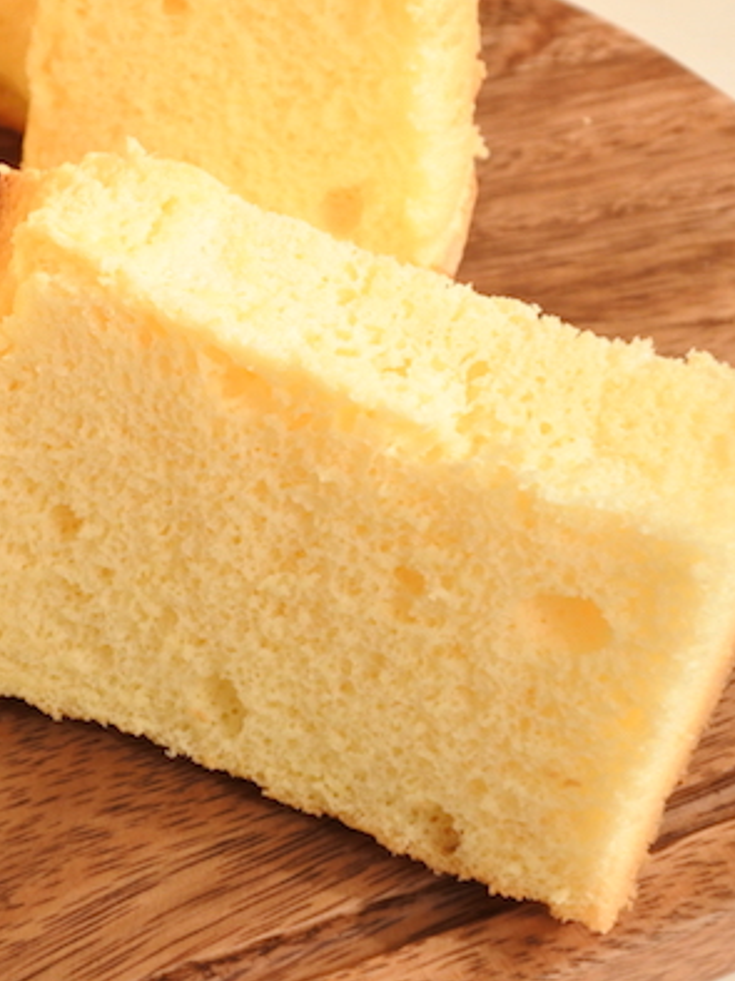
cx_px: 107
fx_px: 2324
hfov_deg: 17.8
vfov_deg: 23.9
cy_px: 486
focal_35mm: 82
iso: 800
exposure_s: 2
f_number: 5.6
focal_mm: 21
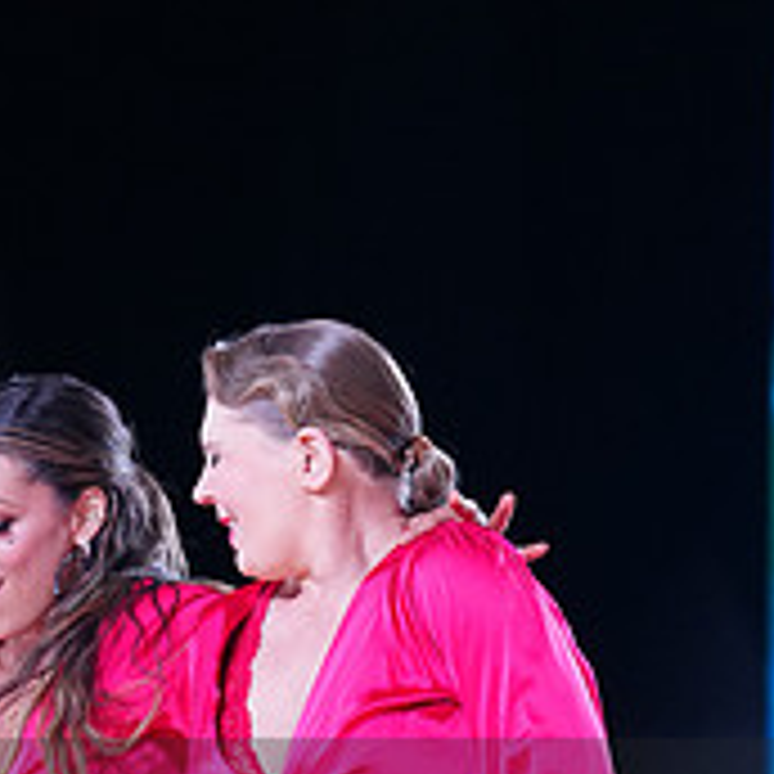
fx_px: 11763
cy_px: 891
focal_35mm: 465
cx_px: 322
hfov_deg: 3.8
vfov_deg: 3.8
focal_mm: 162
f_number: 2.8
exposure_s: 1/640
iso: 1600
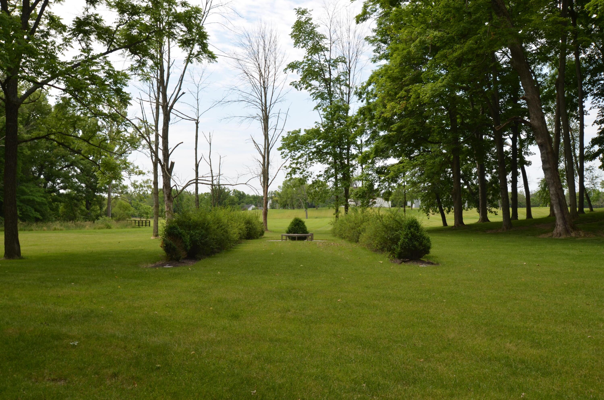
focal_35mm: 36
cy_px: 200
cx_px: 302
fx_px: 603
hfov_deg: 53.2
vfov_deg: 36.7
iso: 100
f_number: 7.1
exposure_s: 1/200
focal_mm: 24
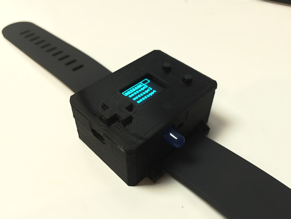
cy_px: 110
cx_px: 146
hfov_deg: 61.7
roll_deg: -2.2
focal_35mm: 29
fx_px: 244
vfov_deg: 48.2
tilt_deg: -43.5
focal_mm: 4.15
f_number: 2.2
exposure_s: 1/24
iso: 250
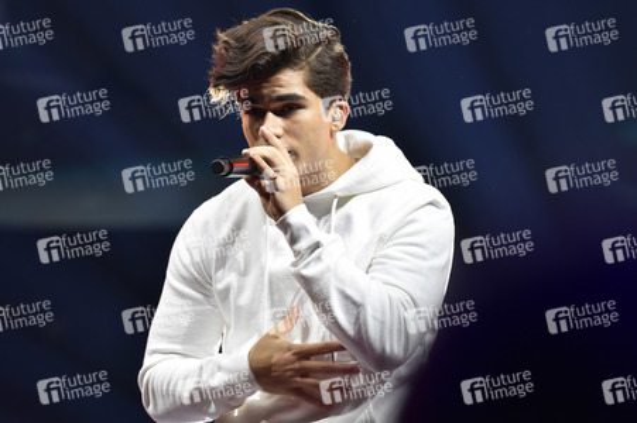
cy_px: 212
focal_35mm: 300
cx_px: 318
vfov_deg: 4.6
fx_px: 5304
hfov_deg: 6.9
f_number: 5.6
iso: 1600
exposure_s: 1/125
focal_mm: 300
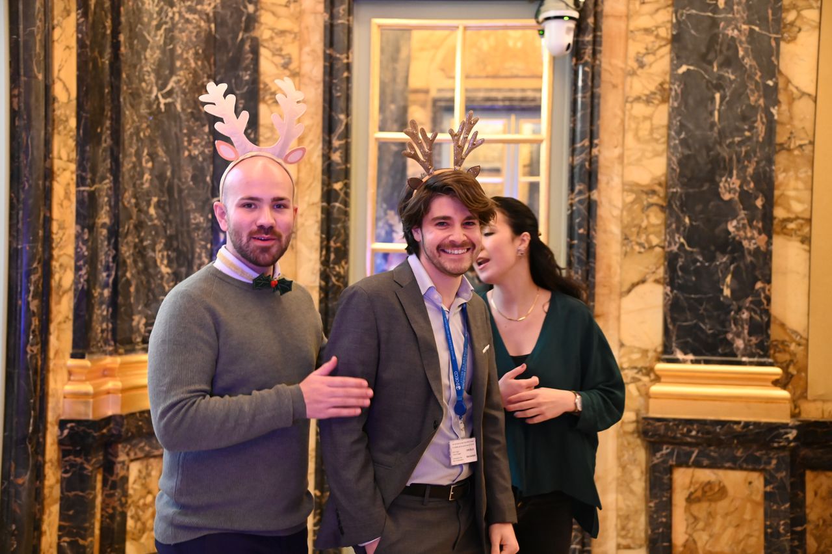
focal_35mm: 46
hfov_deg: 42.8
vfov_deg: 29.2
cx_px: 416
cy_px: 277
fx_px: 1063
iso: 5600
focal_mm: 46
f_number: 4
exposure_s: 1/60
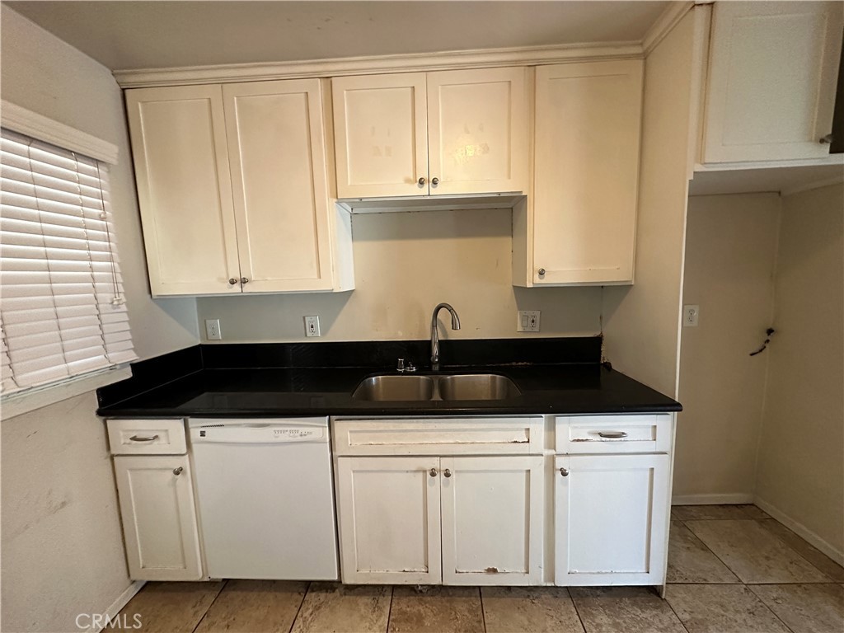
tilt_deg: -6.7
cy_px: 316
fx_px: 341
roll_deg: +1.5
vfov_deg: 85.7
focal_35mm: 14
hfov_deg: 102.1
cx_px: 422
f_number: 2.2
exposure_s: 1/60
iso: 640
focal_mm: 2.22
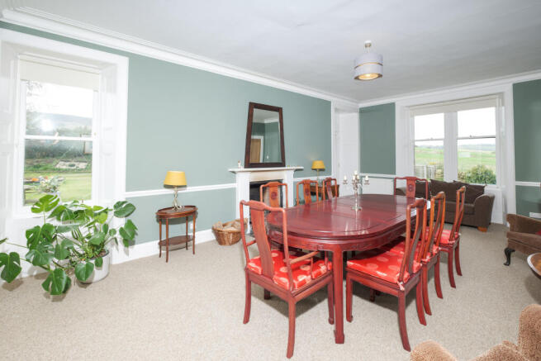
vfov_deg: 77.4
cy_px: 180
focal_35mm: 15
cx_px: 270
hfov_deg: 100.4
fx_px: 225
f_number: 6.4
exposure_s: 1/125
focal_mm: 10
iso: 400
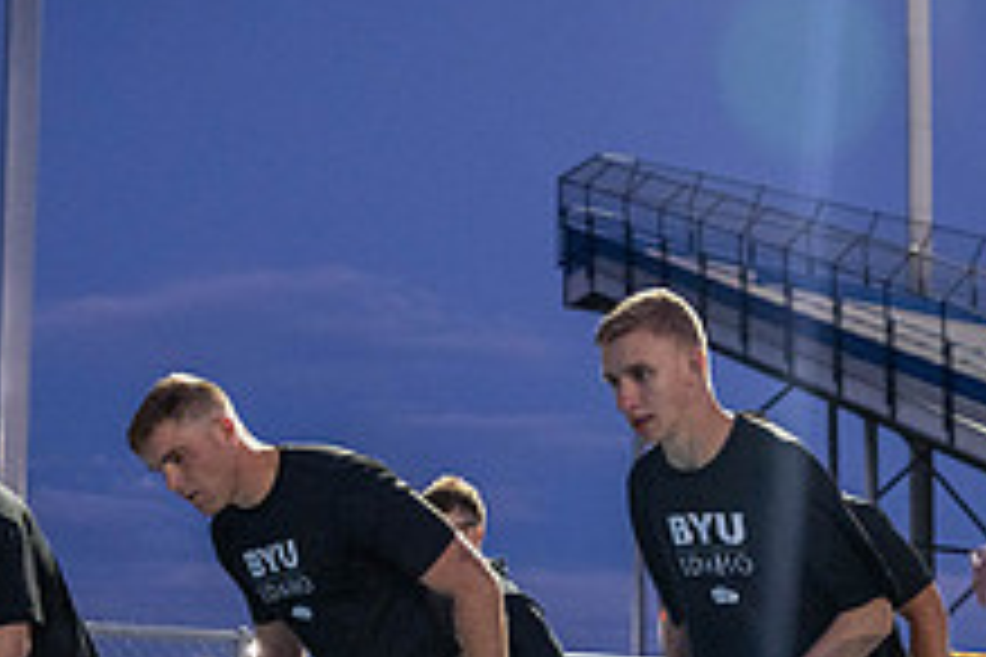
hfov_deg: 29.6
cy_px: 749
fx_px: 1835
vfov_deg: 19.3
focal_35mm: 67
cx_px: 734
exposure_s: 1/160
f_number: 2.8
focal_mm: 24
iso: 2000
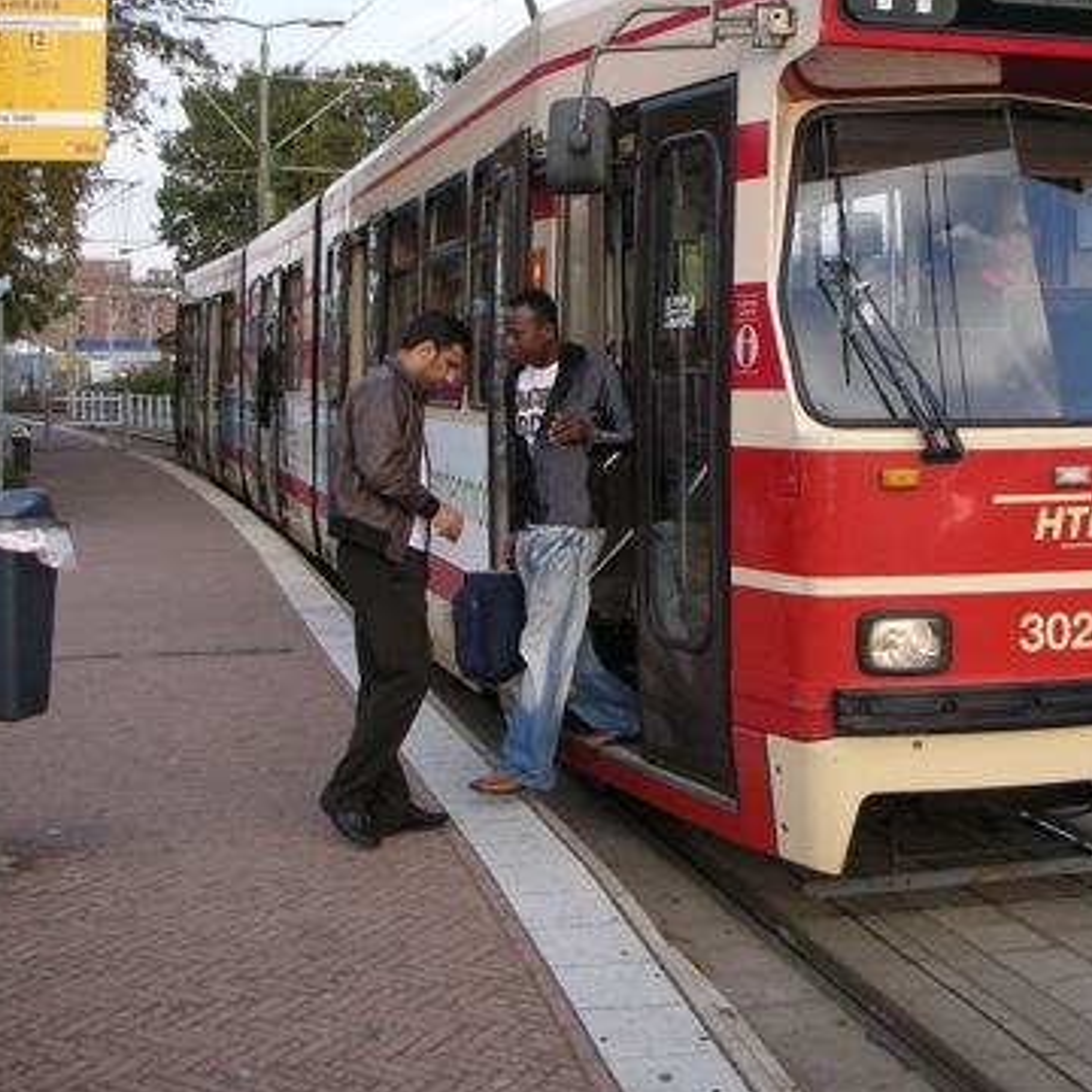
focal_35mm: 55
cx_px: 692
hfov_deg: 30.9
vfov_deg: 31.0
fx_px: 1963
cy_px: 428
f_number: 2.8
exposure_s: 1/476
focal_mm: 5.8
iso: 100
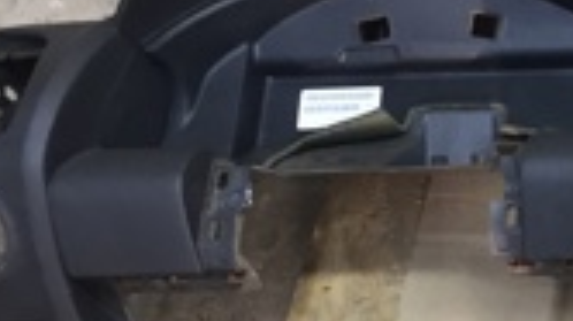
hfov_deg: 15.7
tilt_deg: -50.3
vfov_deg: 9.9
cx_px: 946
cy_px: 269
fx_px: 1852
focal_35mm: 122
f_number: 2.2
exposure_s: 1/33
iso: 100
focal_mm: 4.15
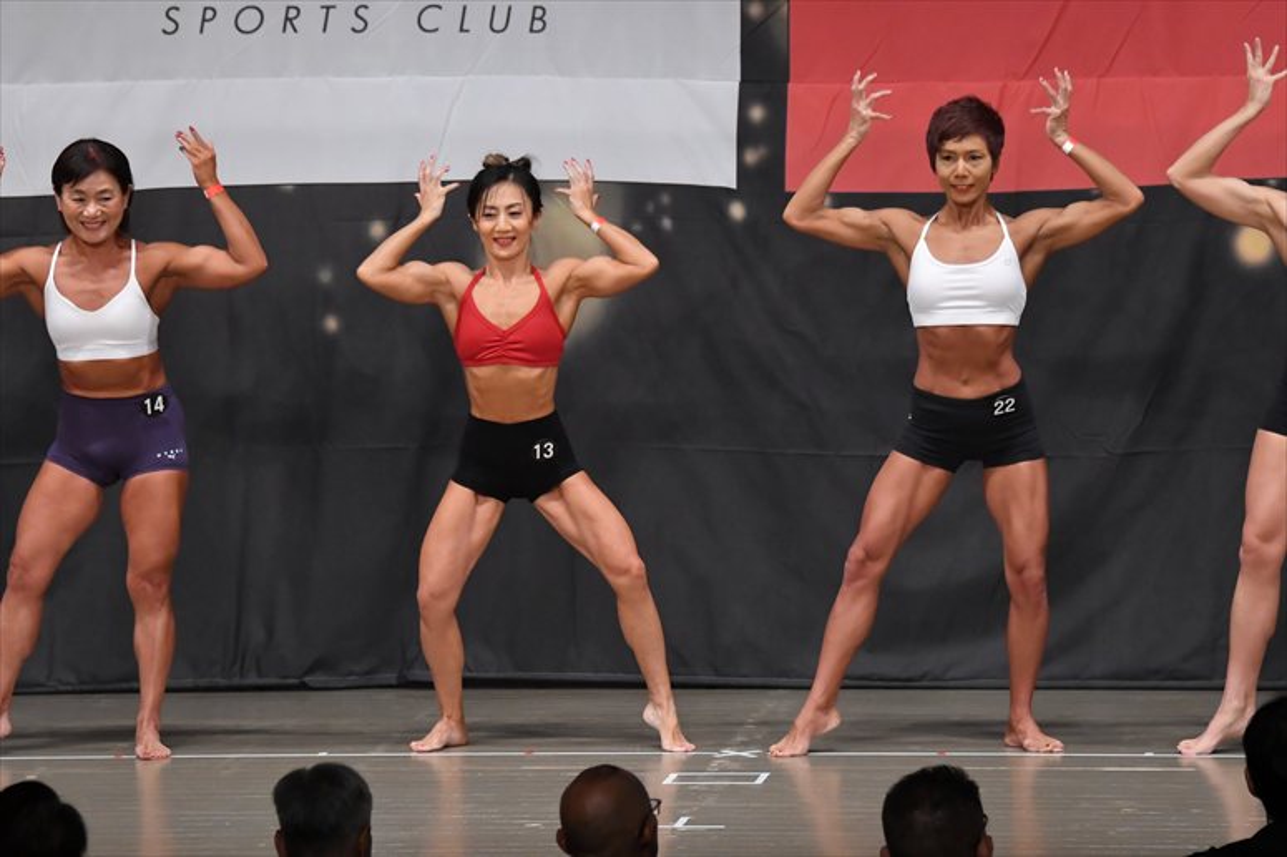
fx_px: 7218
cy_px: 428
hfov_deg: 10.2
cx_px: 644
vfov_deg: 6.8
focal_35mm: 202
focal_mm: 135
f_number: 5.6
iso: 4000
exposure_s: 1/400
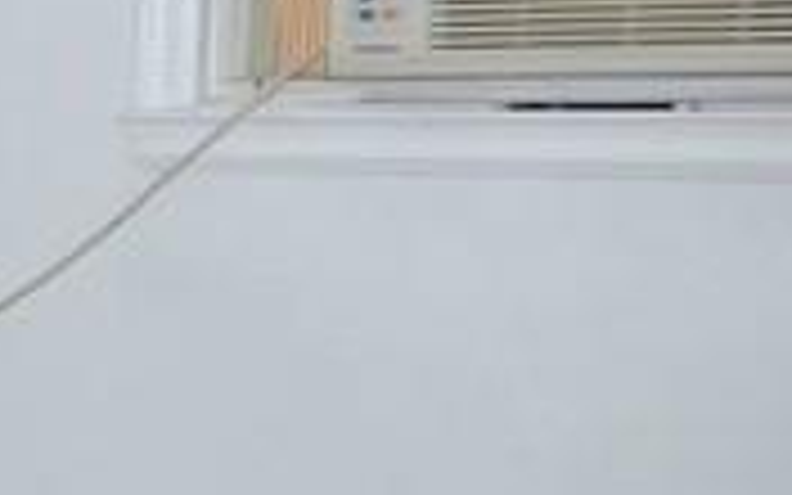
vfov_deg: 14.7
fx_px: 1921
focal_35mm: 89
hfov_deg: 15.7
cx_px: -972
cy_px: 274
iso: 400
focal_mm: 10
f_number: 4
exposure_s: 1/60
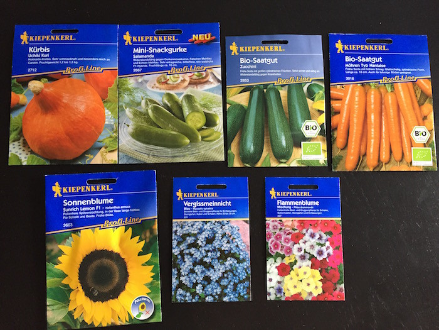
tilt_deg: -84.0
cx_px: 220
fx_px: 368
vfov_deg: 48.2
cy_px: 165
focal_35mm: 29
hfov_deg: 61.7
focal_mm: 4.15
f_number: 2.2
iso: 250
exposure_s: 1/33
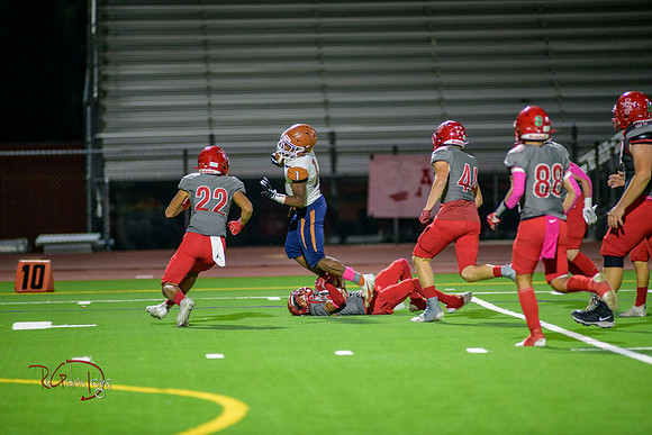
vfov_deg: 4.6
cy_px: 218
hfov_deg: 6.9
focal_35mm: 300
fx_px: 5434
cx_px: 326
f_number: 2.8
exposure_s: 1/500
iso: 2000
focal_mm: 300
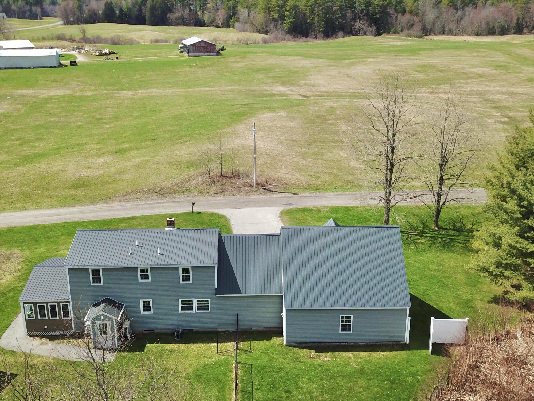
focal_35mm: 39
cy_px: 216
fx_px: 602
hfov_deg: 47.9
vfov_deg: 36.8
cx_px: 265
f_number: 2.2
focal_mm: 4.73
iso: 200
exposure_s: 1/2500
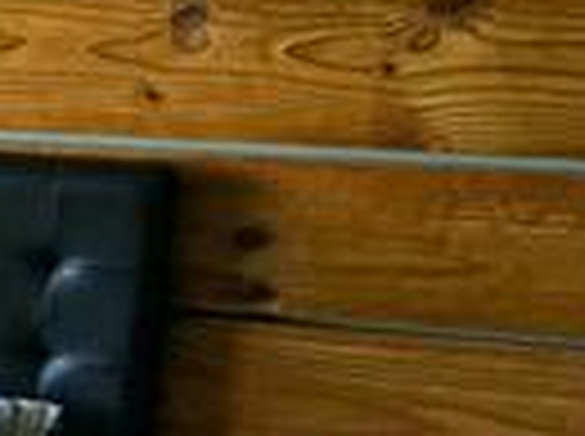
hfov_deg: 11.3
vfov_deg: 10.4
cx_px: -873
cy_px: 274
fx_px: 2395
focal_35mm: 142
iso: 160
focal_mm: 5.4
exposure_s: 1/192
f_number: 1.8
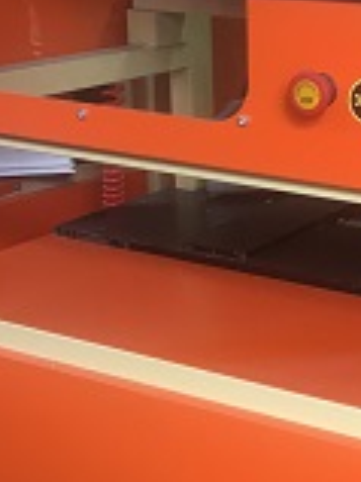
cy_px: 330
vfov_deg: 22.9
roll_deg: +1.0
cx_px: 349
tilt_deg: -20.5
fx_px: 1184
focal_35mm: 85
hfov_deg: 17.0
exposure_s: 1/33
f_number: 2.2
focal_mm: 4.15
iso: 64
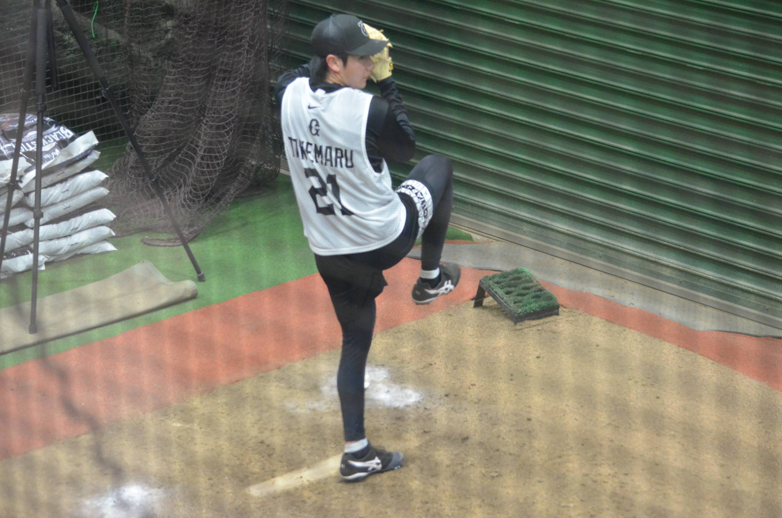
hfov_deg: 13.7
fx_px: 3252
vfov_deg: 9.1
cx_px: 391
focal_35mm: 150
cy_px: 259
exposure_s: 1/125
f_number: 4.8
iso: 3200
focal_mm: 100
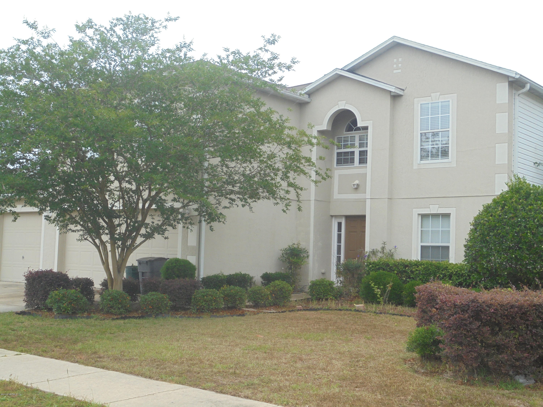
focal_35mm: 49
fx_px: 769
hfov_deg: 38.9
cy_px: 204
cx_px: 272
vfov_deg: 29.7
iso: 100
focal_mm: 8.9
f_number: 4.8
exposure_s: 1/250
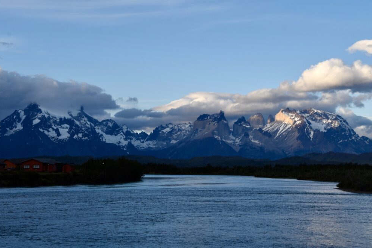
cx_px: 185
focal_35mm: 54
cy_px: 123
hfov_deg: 36.9
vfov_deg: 25.1
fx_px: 558
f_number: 7.1
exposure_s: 1/500
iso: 250
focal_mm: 52
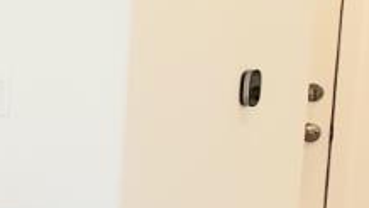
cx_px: -824
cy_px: 231
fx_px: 1909
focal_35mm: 195
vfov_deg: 6.2
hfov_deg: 8.7
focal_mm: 4.3
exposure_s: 1/60
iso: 200
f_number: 2.4
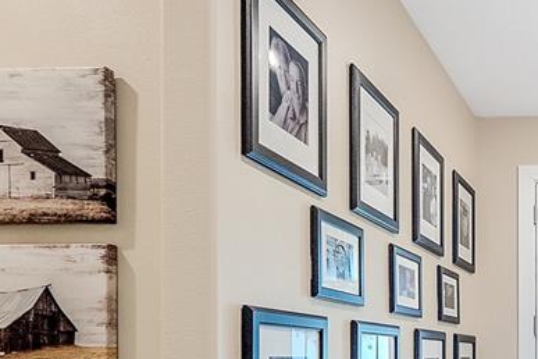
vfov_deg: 34.7
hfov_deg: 39.9
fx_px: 553
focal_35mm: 37
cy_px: 294
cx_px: 619
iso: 80
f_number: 5.6
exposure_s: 1/125
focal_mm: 14
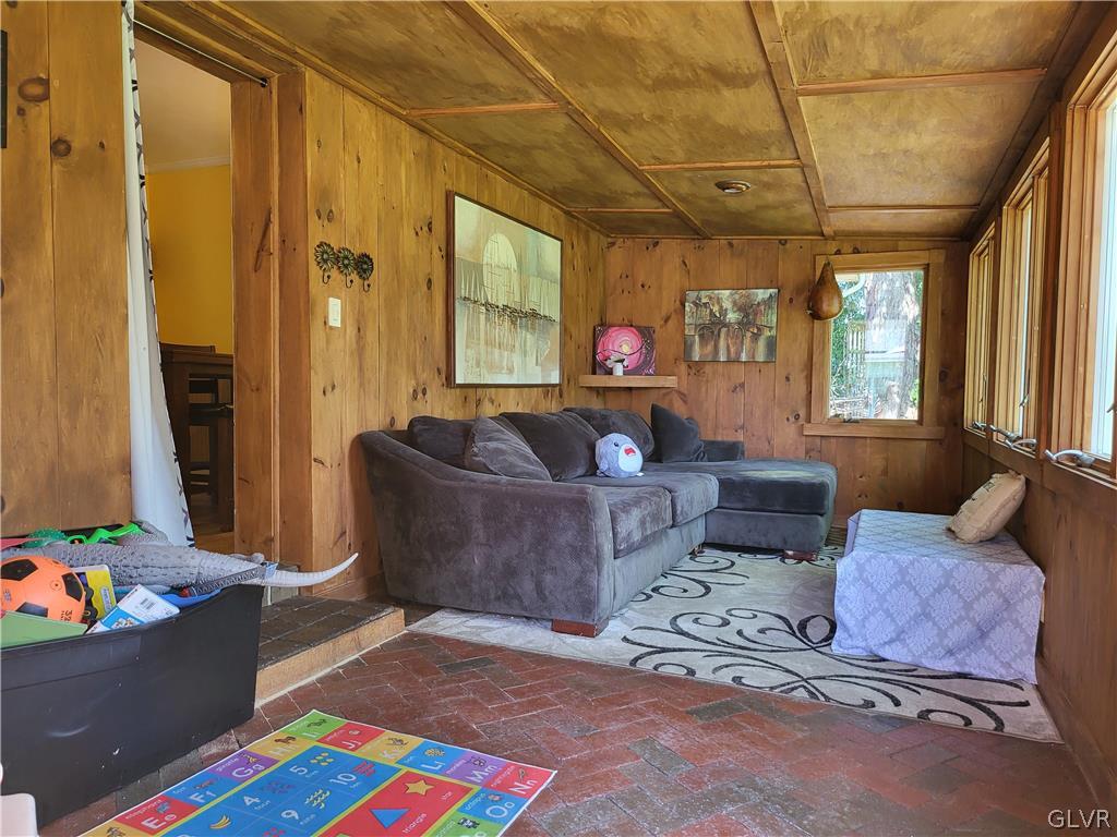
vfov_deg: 56.8
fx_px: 774
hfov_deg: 71.6
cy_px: 418
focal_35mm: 24
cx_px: 558
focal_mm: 5
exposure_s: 1/60
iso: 160
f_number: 1.8
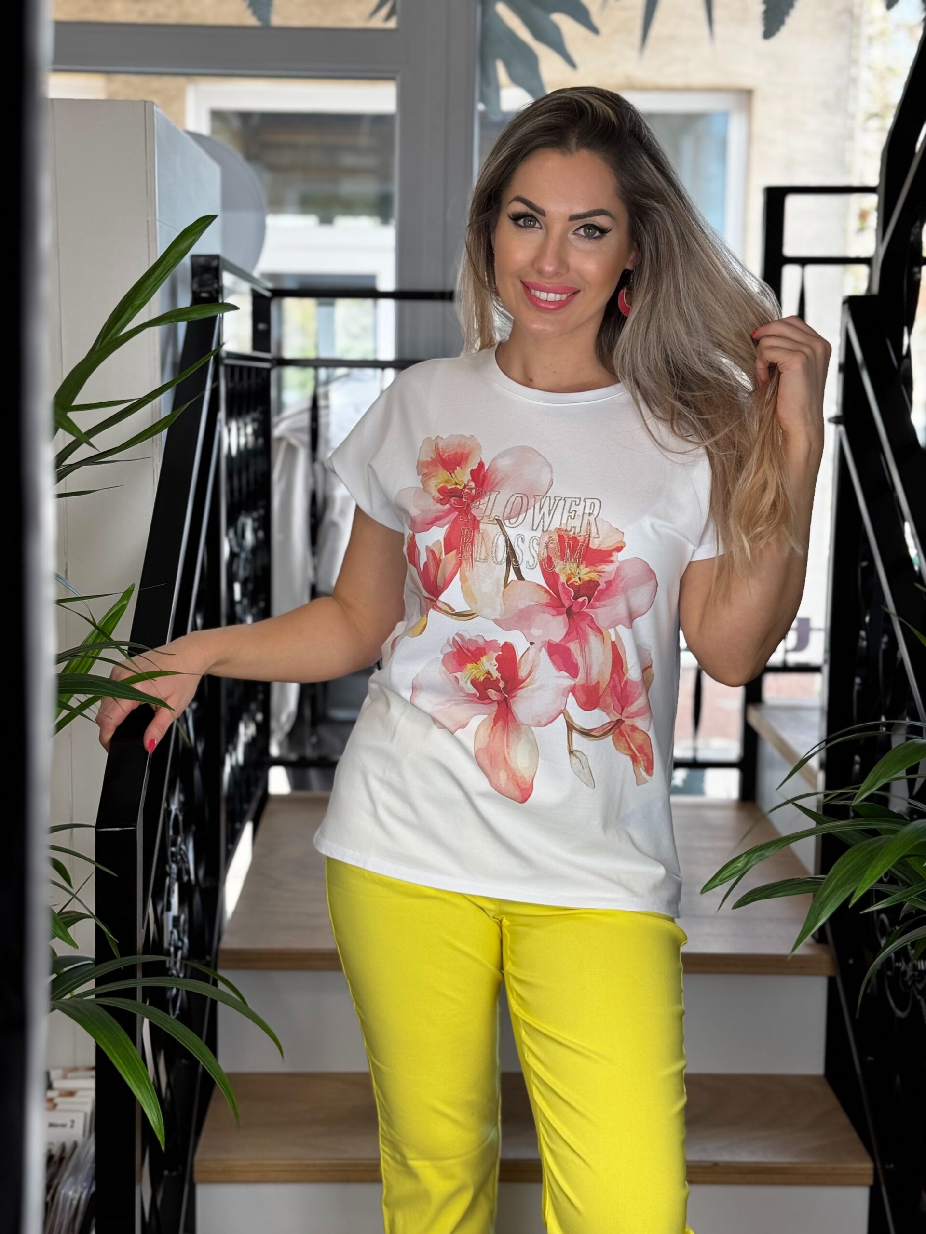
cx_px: 463
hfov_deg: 30.3
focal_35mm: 48
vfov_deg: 39.7
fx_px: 1712
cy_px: 617
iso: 50
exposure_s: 1/121
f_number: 1.78
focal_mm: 6.76
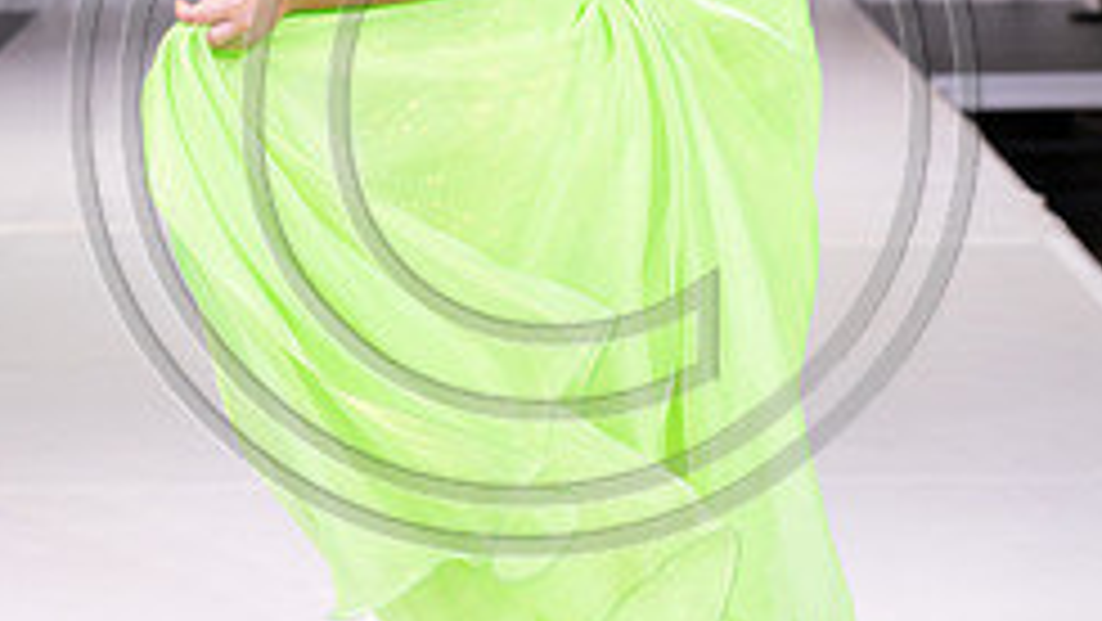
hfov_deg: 12.2
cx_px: 524
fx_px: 5174
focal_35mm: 177
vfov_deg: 6.9
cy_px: 104
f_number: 5.6
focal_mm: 92
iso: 2000
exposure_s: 1/400
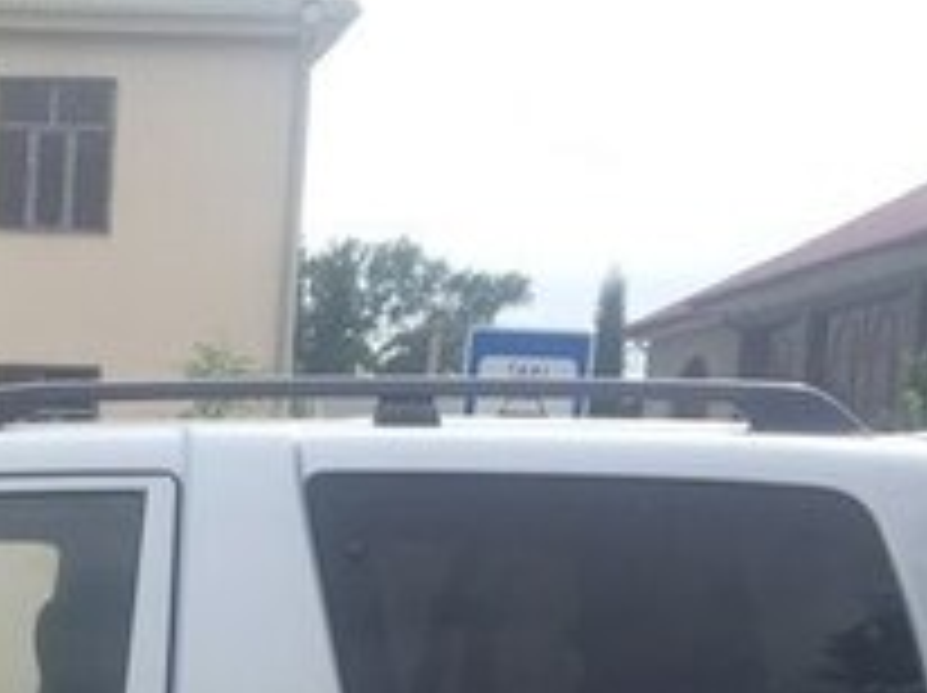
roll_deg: -1.7
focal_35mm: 93
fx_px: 2488
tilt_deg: -10.0
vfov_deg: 14.6
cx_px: -198
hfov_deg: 19.8
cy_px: 1096
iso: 32
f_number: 2.2
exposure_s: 1/1163
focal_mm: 4.15
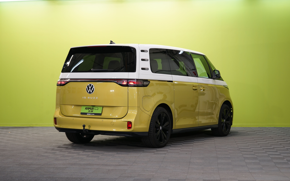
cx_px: 145
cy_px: 89
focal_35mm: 66
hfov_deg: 31.1
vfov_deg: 19.7
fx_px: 522
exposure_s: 1/25
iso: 320
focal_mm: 64
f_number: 5.6
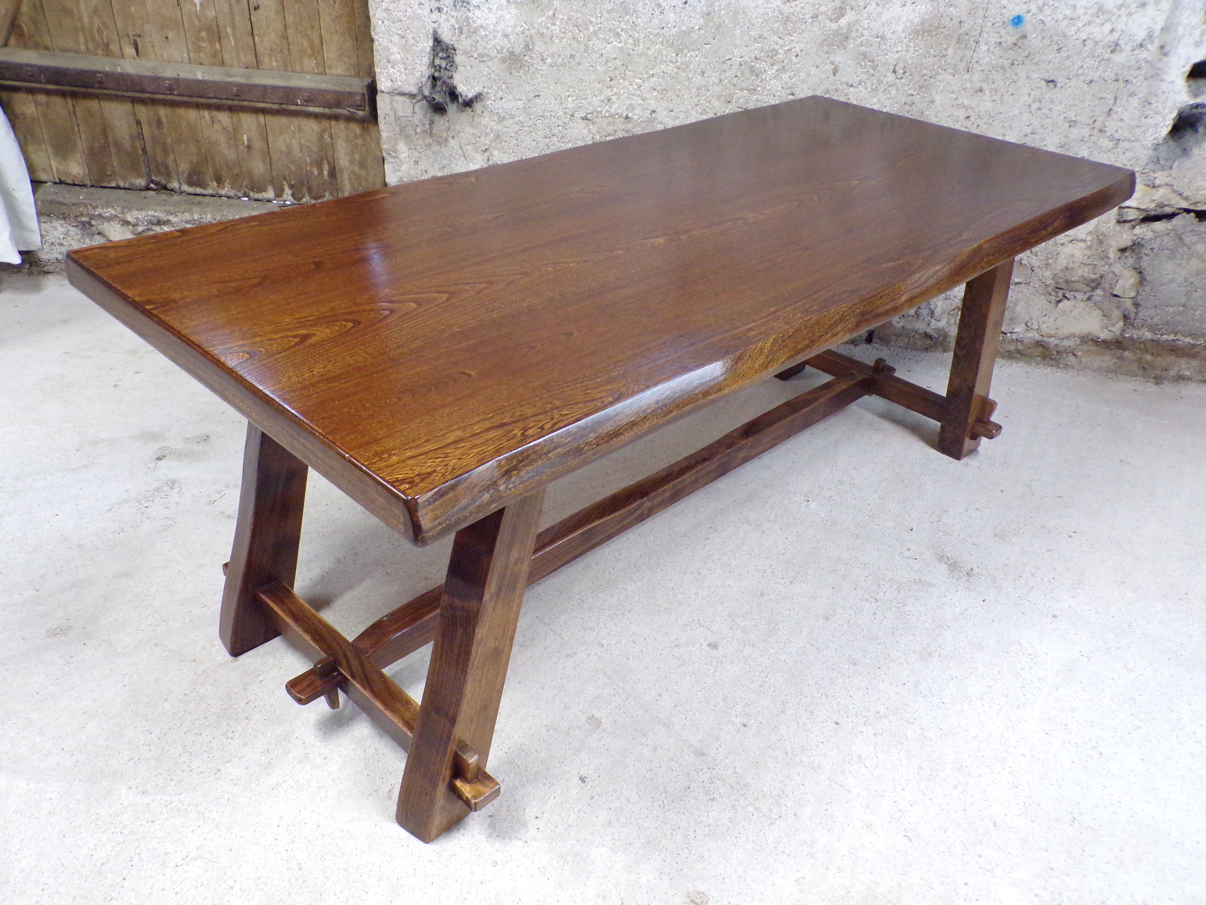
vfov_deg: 49.7
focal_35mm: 28
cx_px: 603
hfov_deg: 63.4
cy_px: 452
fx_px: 976
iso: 566
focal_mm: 5
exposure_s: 1/17
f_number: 3.1
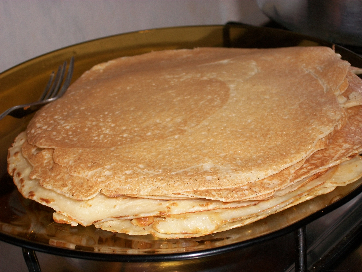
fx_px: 805
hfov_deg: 25.3
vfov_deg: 19.1
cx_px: 181
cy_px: 136
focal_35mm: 77
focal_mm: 13.7
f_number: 4.6
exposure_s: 1/50
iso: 80
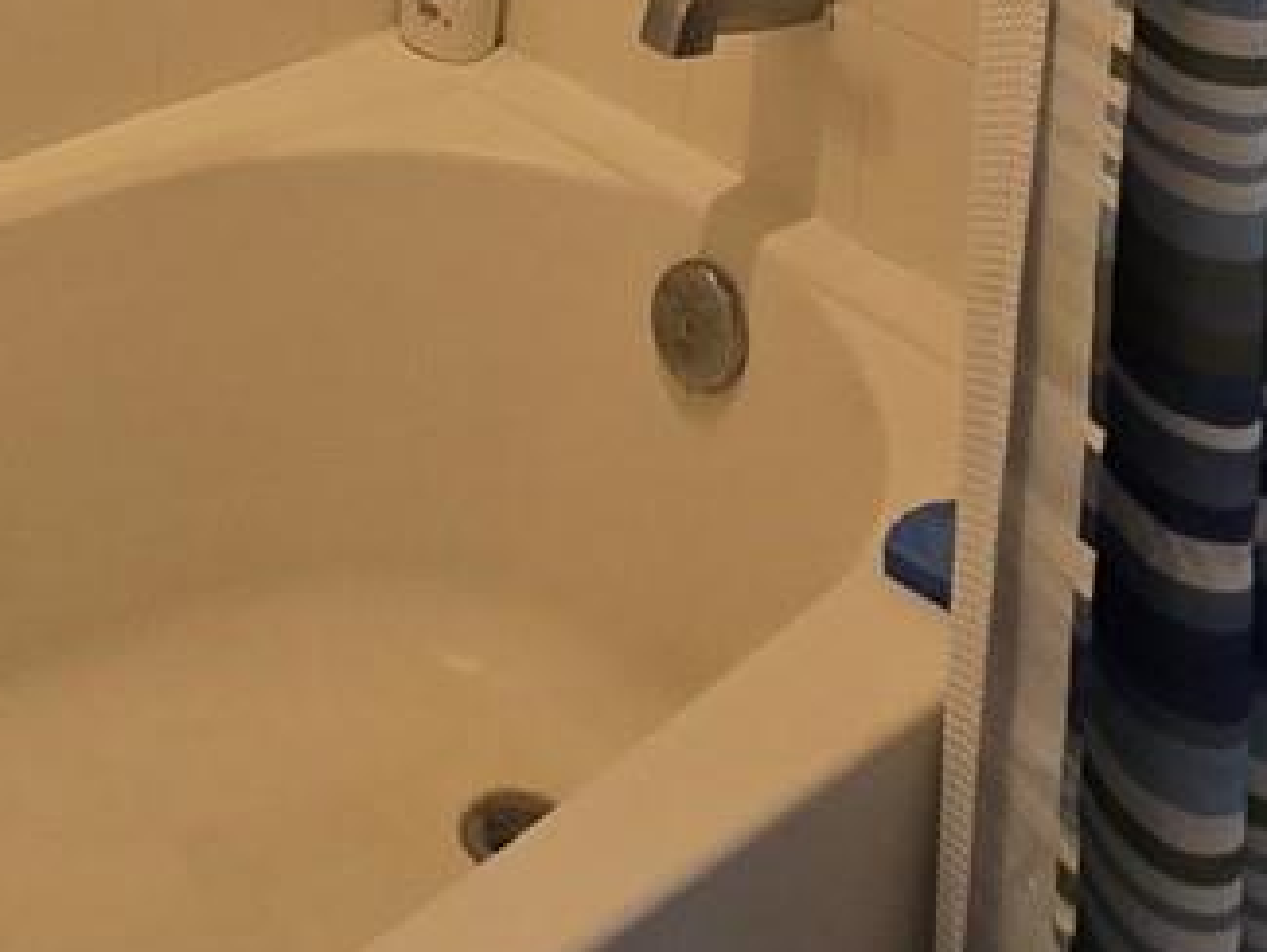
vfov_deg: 16.1
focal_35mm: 64
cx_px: 437
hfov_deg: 30.1
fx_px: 2343
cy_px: -1092
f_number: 2.2
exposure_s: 1/60
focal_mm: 2.2
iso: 200
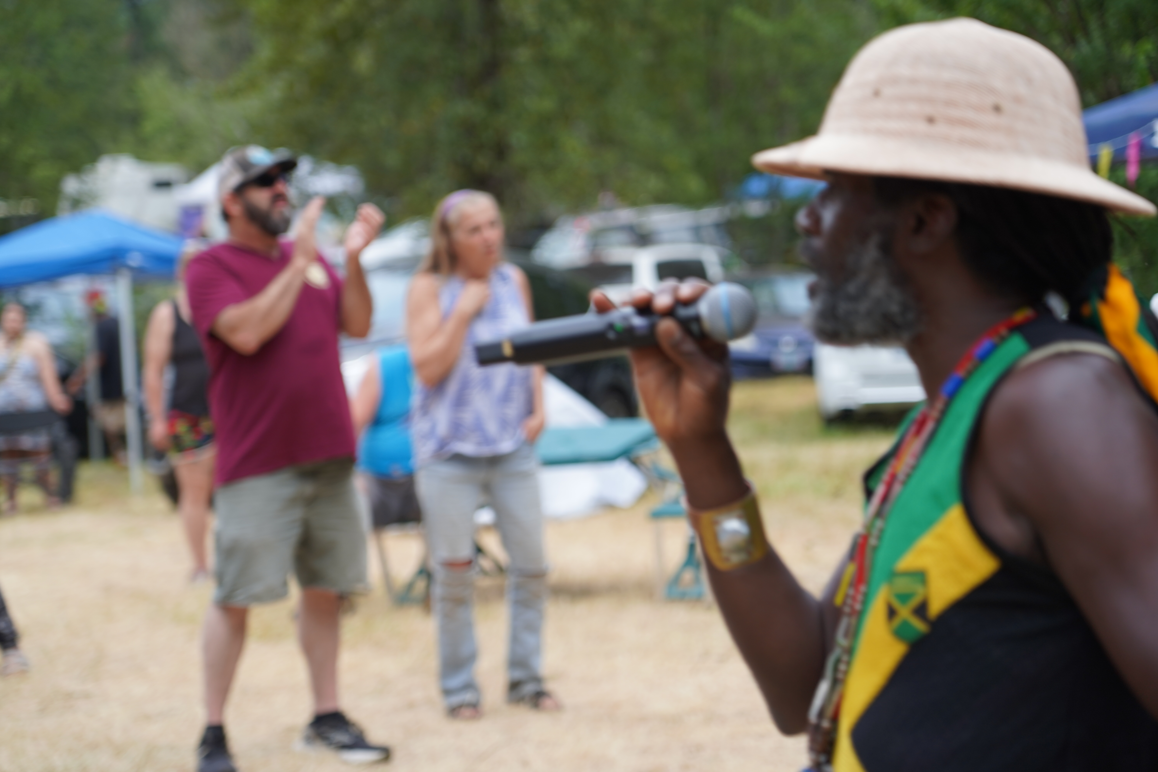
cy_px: 386
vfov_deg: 13.0
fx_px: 3377
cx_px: 579
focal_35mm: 105
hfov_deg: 19.5
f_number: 4
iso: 200
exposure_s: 1/160
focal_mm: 105
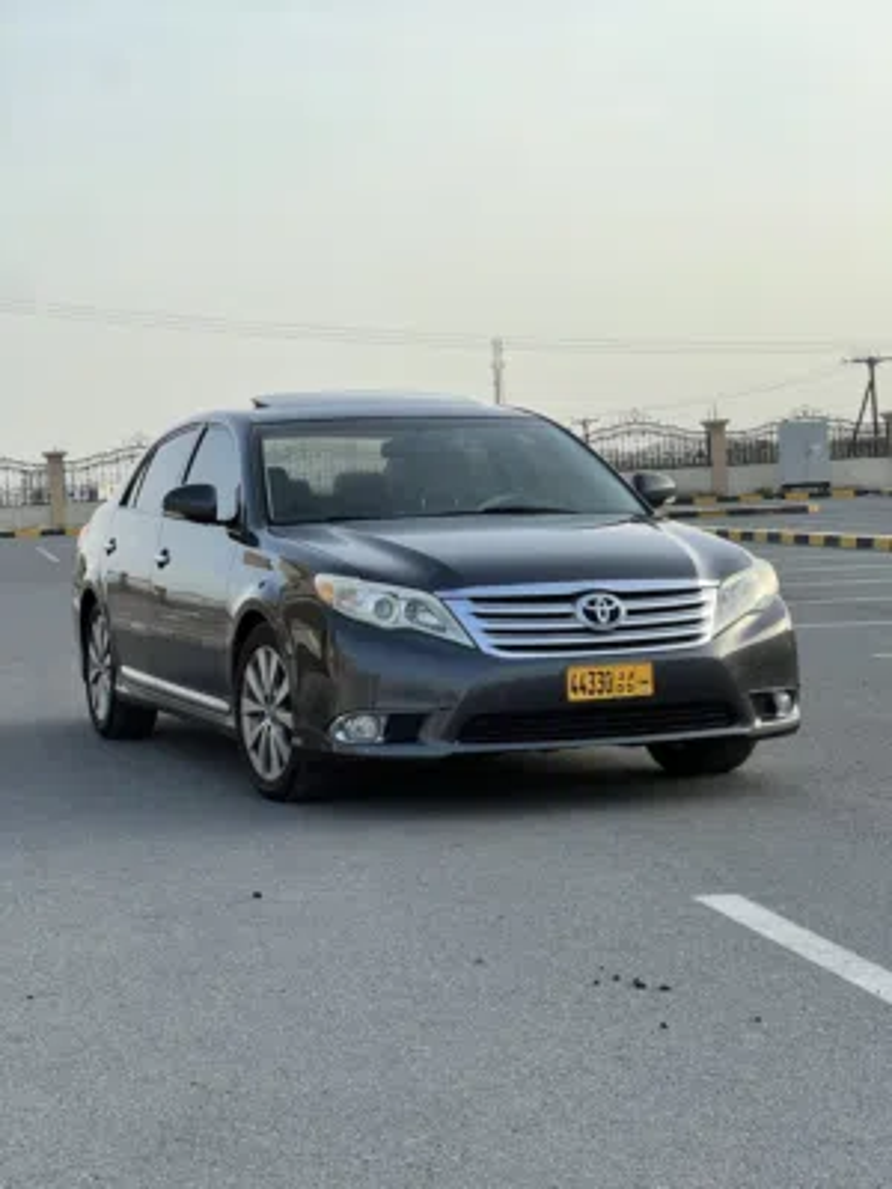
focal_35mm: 77
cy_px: 594
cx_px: 446
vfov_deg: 25.3
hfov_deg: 19.1
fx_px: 2646
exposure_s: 1/321
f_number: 2.8
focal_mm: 9
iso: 32
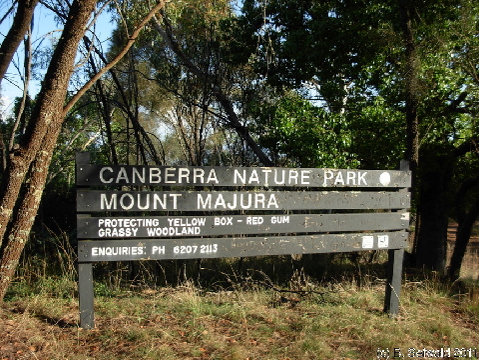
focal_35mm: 38
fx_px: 526
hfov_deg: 49.0
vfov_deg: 37.7
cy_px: 180
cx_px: 240
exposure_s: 1/483
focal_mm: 6.3
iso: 79
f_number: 2.9
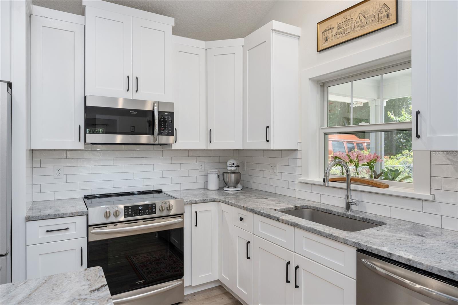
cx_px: 229
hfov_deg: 78.6
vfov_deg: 57.2
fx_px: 280
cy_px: 152
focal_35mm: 22
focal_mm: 22
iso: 320
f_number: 7.1
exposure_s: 1/13
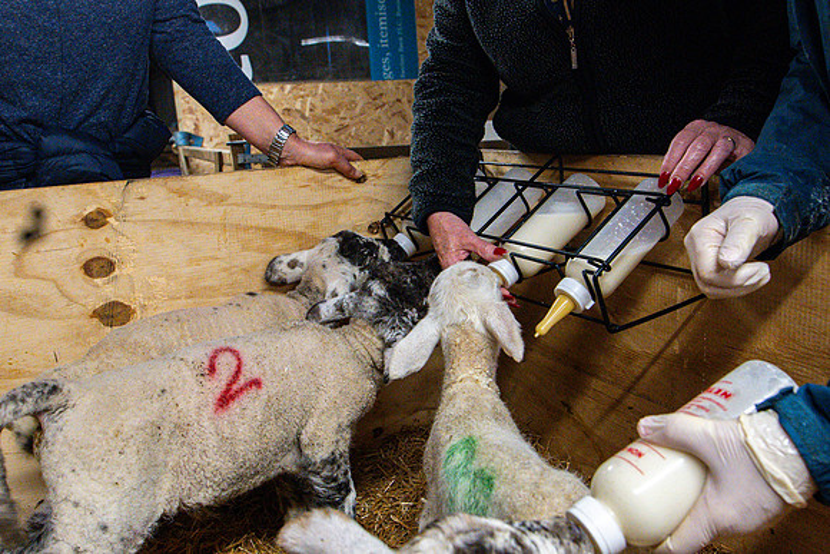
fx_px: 692
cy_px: 277
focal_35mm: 30
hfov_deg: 61.9
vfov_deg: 43.6
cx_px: 415
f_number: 5
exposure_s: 1/400
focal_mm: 20
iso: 8000
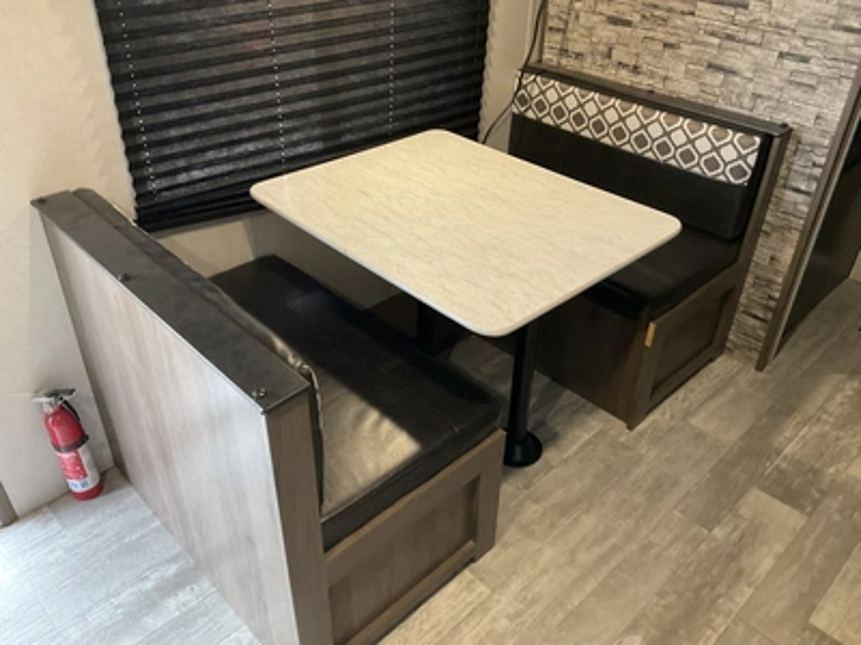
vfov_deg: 48.2
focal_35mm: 29
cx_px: 430
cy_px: 322
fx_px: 721
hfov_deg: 61.7
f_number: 1.8
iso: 200
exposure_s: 1/60
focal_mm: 3
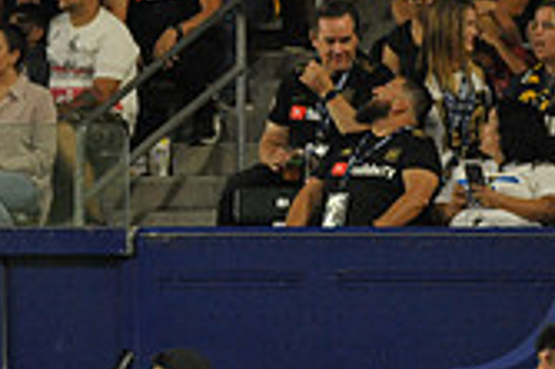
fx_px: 7470
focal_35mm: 485
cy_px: 166
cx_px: -76
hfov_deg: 4.2
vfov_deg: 2.8
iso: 3200
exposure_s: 1/1250
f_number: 3.2
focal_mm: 140
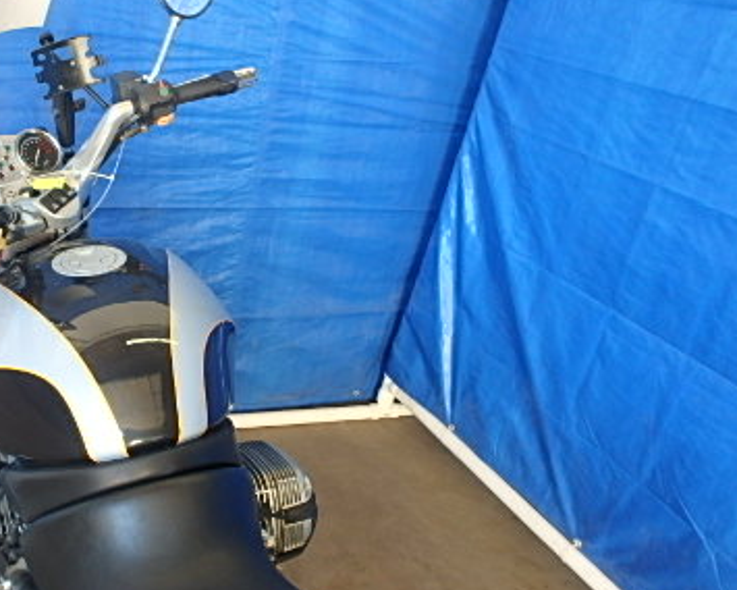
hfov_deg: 46.2
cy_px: 287
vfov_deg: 40.1
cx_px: 133
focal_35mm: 37
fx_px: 807
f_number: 3.5
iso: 200
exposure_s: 1/30
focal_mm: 3.7
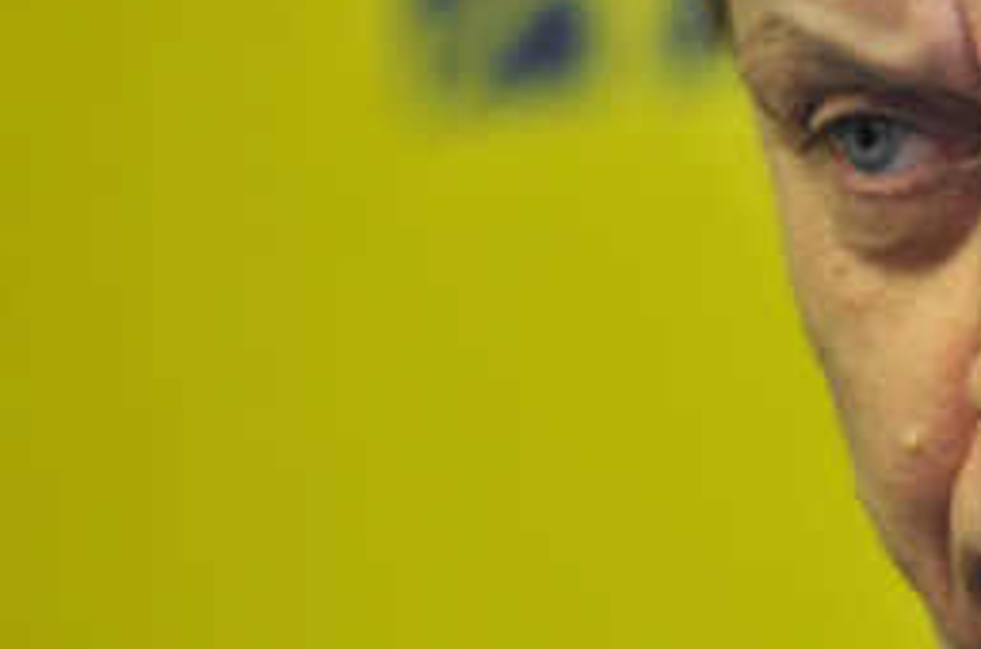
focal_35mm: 593
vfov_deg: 2.3
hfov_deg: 3.5
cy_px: 136
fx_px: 16129
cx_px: 1275
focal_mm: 145
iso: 800
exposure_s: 1/80
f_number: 2.8
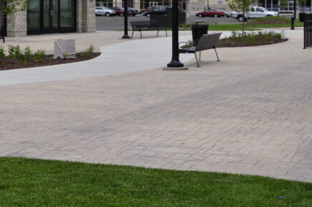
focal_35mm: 91
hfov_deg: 22.4
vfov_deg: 14.6
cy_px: -18
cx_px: 166
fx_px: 787
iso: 200
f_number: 11
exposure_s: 1/400
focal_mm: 26
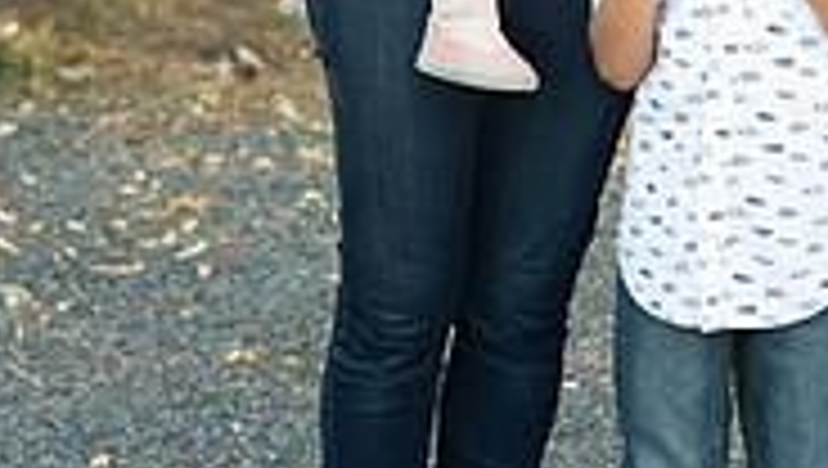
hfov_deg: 12.7
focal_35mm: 169
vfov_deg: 7.0
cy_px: -364
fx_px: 3715
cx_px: 657
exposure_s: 1/320
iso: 640
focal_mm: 66
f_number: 4.5
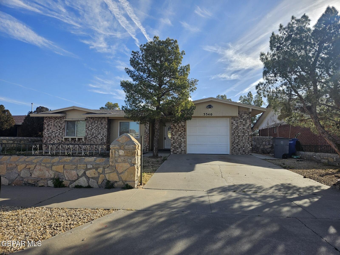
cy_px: 128
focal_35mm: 23
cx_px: 170
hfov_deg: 73.9
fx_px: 226
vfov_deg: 58.9
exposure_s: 1/2000
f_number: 1.8
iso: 25
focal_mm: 5.4
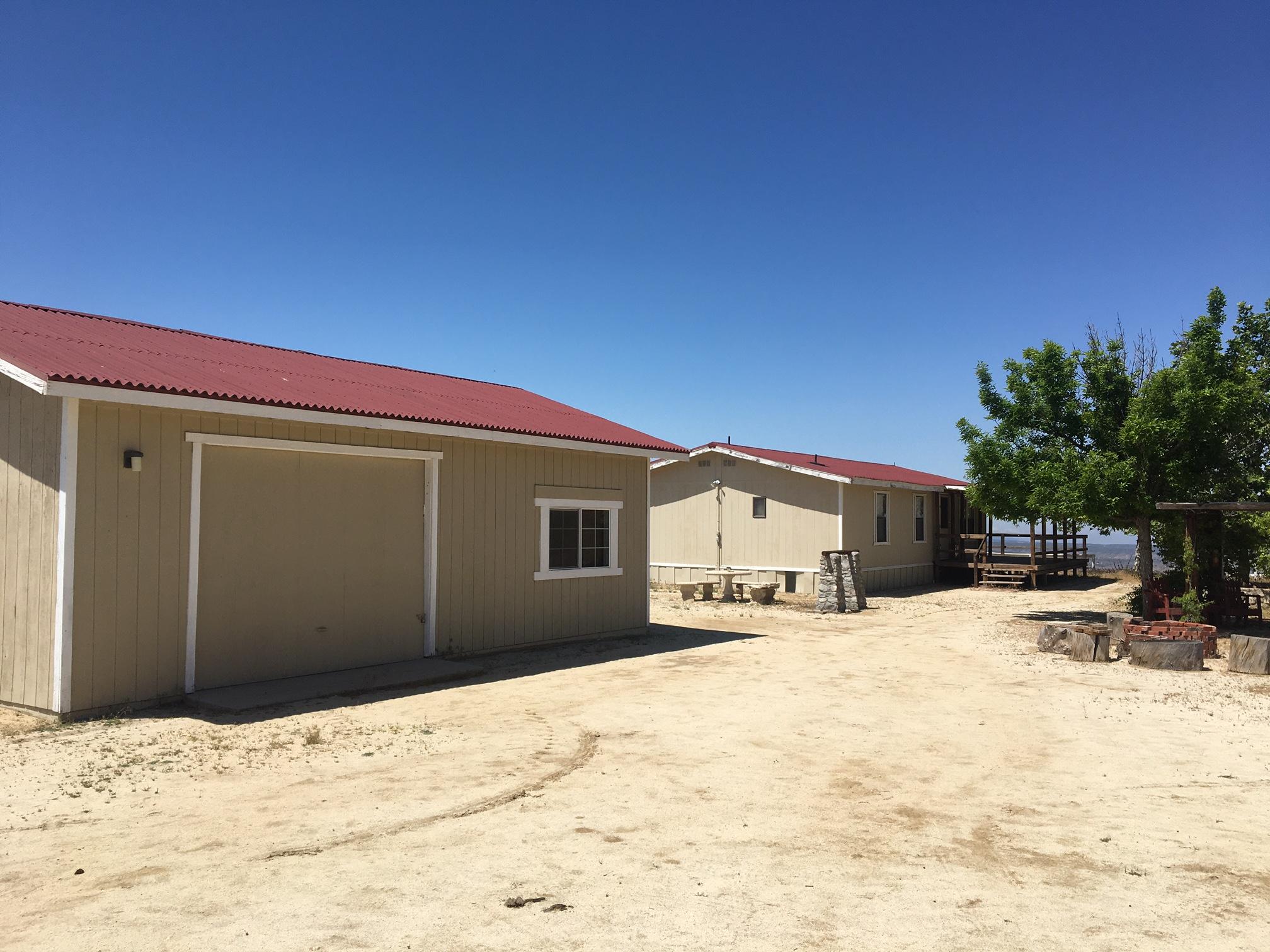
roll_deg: -0.8
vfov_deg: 48.2
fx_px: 1064
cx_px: 635
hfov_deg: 61.7
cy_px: 476
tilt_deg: +3.2
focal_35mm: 29
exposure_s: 1/2747
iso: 25
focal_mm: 4.15
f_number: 2.2
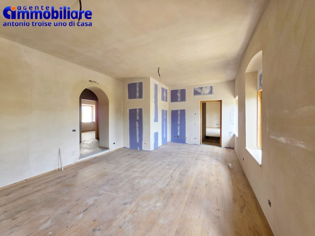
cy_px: 118
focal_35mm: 13
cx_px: 158
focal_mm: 2.2
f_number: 1.9
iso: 40
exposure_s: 1/100
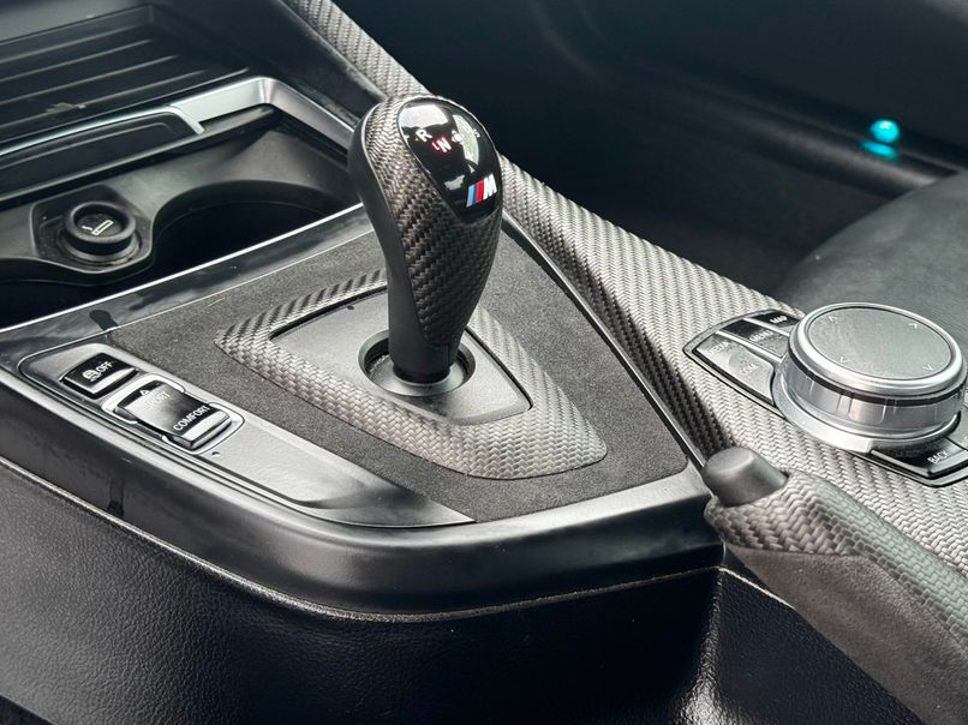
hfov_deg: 31.6
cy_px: 266
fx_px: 1705
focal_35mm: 61
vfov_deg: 23.9
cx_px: 596
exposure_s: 1/164
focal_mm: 6.76
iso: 100
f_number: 1.78
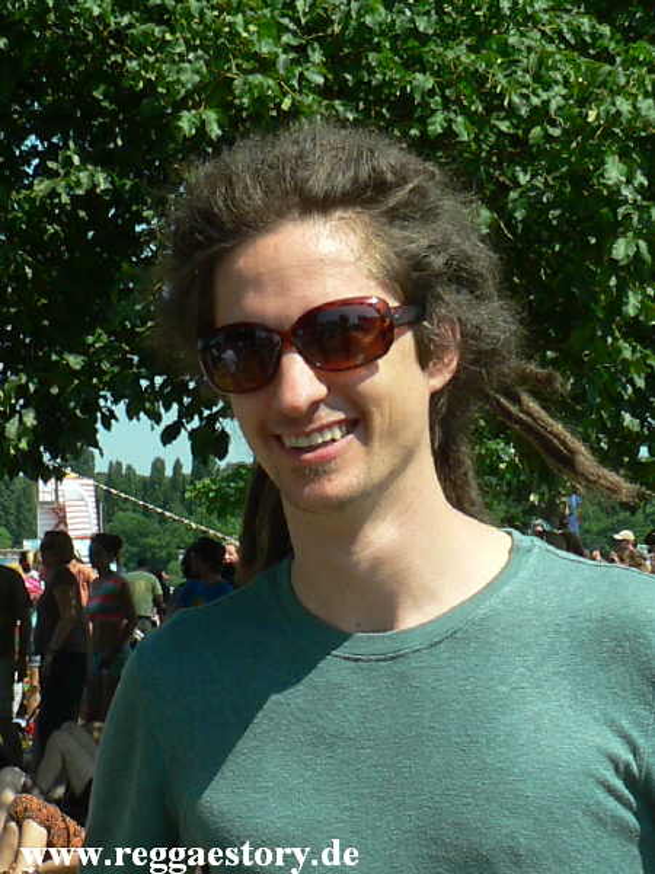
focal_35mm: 35
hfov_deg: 40.7
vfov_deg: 52.6
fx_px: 883
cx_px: 328
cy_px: 437
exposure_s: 1/320
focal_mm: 6
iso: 64
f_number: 4
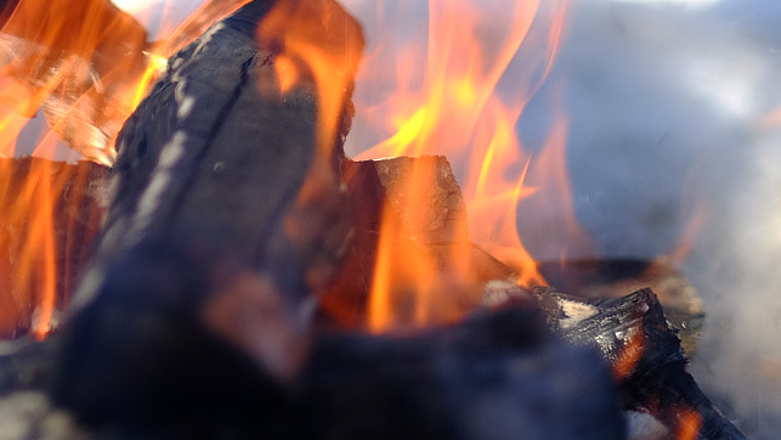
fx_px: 4536
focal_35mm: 219
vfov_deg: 5.5
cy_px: -198
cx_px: 62
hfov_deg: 9.8
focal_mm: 56
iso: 100
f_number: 1.2
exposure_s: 1/1000
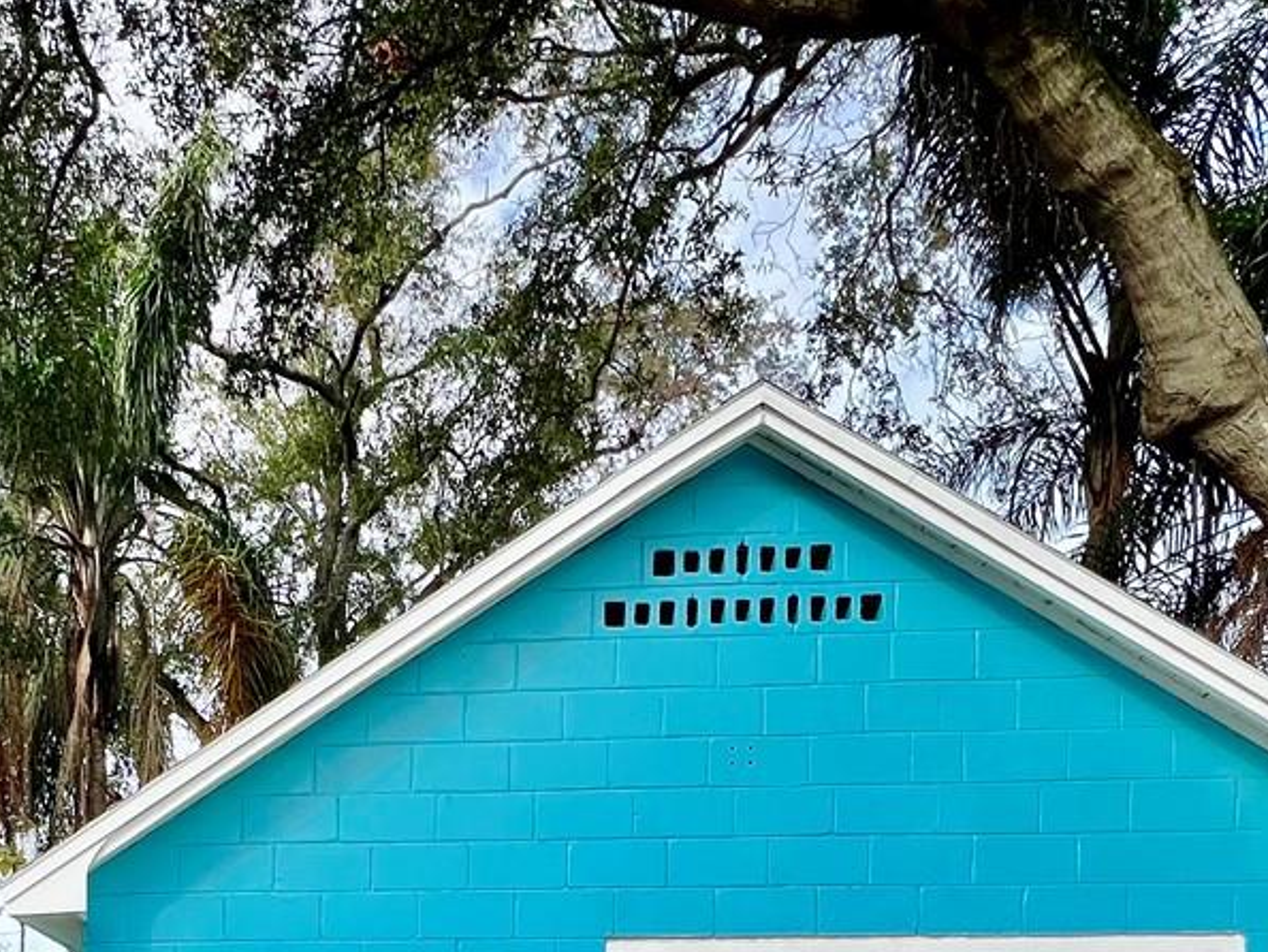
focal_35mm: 35
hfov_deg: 50.0
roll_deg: -0.3
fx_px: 1283
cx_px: 288
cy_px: 1174
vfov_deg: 32.7
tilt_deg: -1.3
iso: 32
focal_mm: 1.57
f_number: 1.8
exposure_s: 1/704
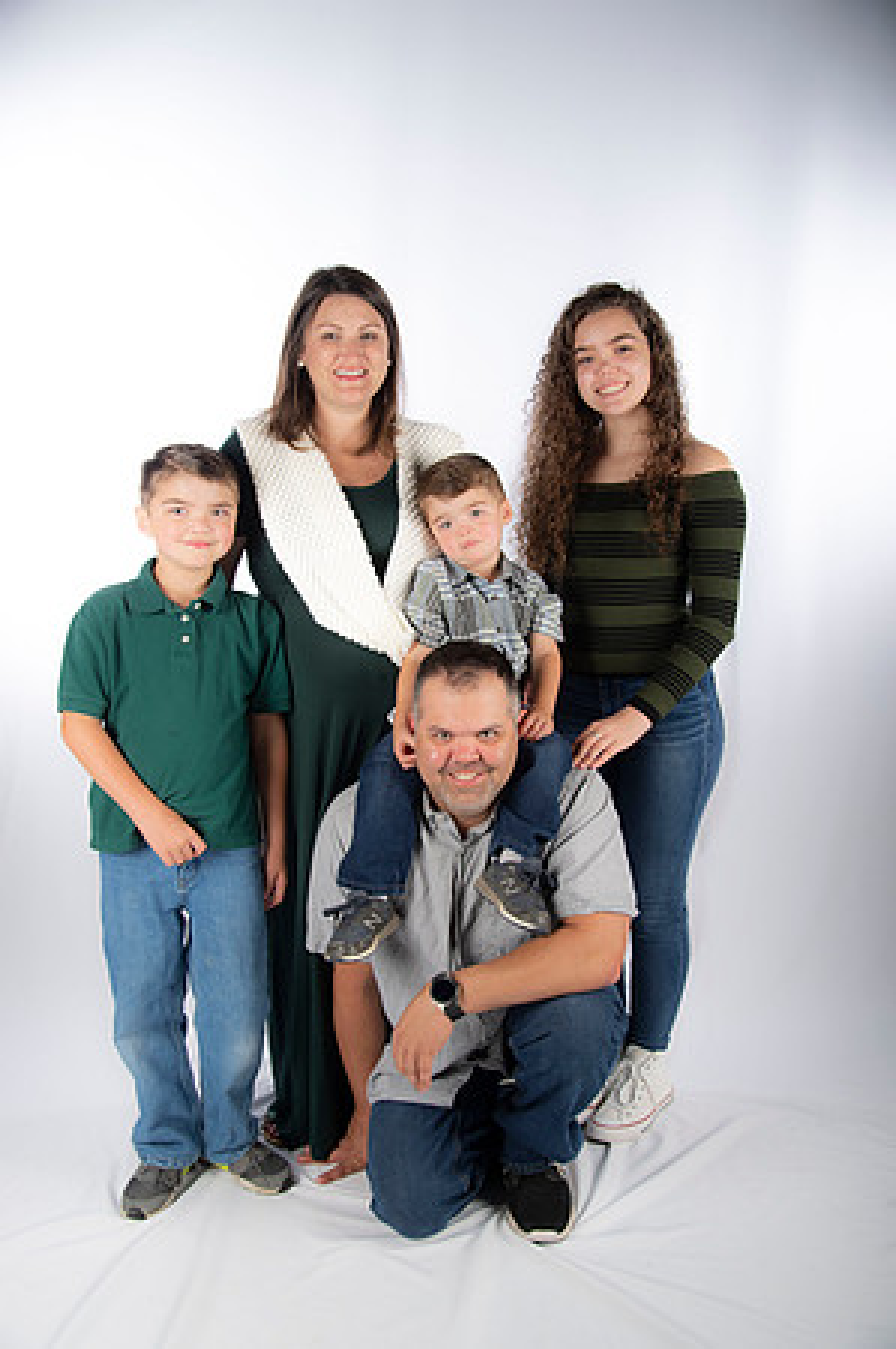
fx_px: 1310
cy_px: 674
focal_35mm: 35
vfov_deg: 54.5
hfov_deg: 37.8
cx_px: 448
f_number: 5.6
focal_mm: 35
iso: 100
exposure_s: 1/200
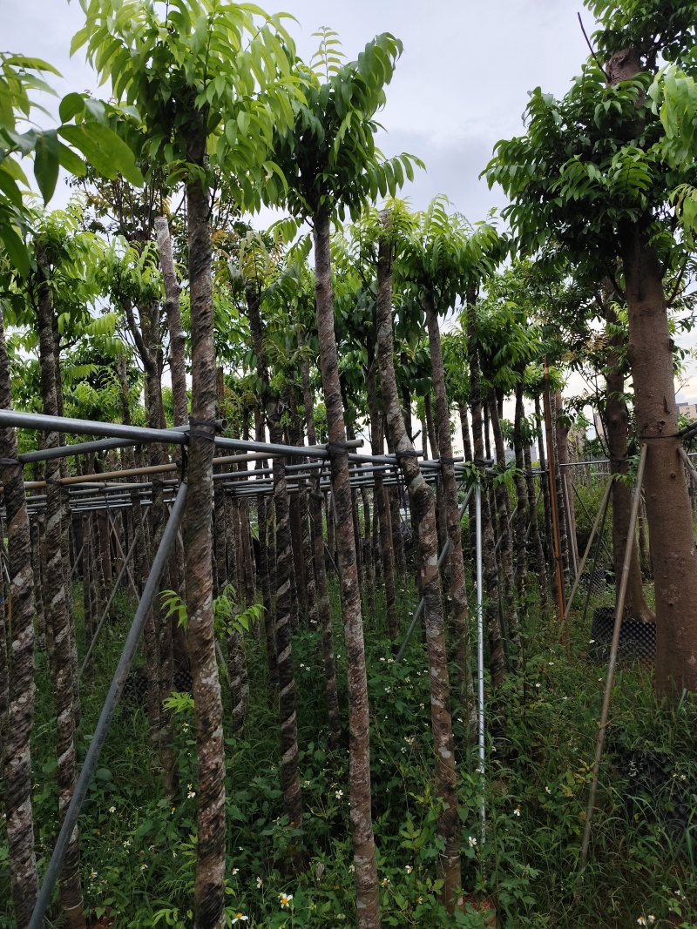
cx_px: 348
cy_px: 464
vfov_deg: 73.9
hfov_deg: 58.9
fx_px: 618
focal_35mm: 23
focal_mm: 6.19
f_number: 1.65
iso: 50
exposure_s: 1/536
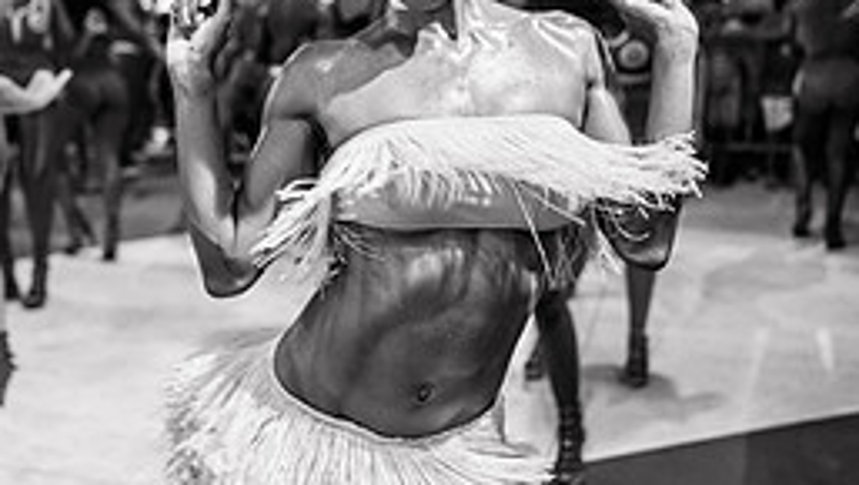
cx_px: 361
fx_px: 1003
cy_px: 117
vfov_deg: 26.8
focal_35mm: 44
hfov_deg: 46.2
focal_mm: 24
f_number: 1.8
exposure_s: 1/320
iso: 1600
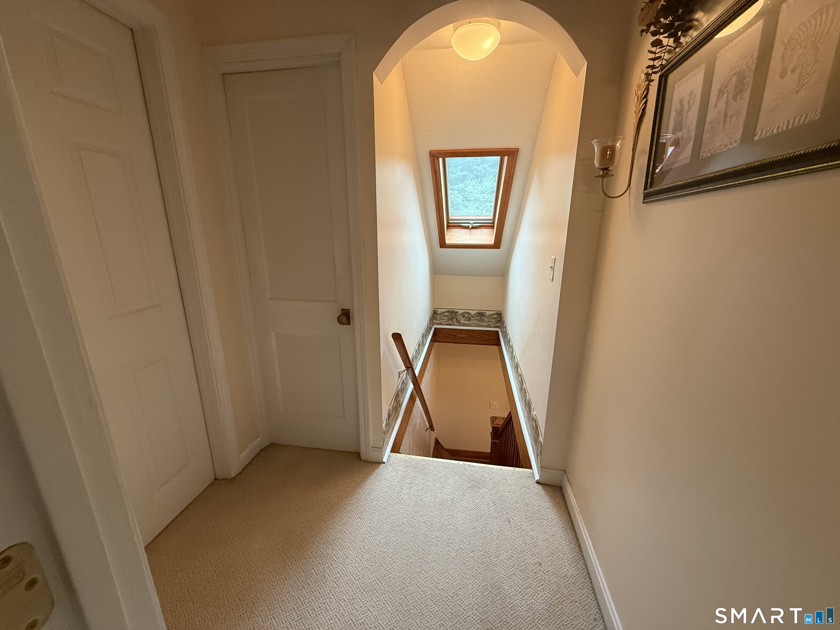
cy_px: 315
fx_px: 340
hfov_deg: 102.1
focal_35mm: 14
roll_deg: -0.5
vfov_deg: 85.7
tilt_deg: -14.9
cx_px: 420
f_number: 2.2
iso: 500
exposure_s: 1/60
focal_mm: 2.22
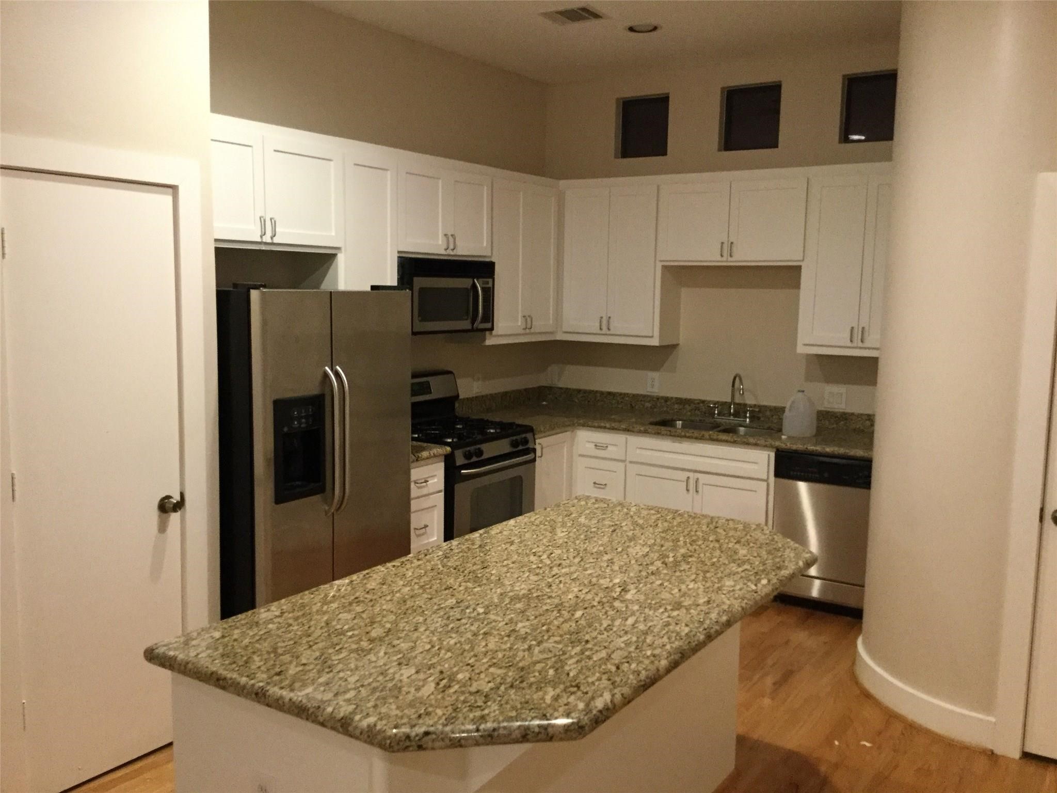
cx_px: 528
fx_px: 947
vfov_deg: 45.4
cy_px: 396
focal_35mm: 31
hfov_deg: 58.4
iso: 200
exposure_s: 1/24
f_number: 2.4
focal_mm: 3.3
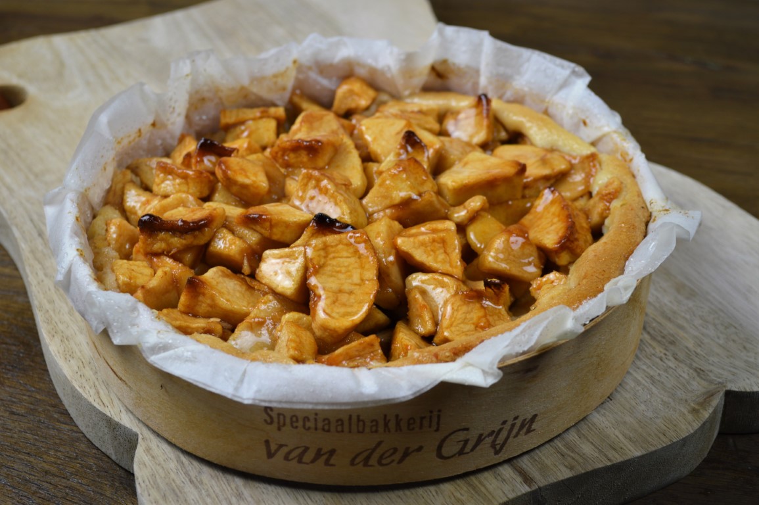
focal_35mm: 60
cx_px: 380
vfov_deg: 22.6
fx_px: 1264
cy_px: 252
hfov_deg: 33.4
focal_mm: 40
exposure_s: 1/13
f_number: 7.1
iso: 100
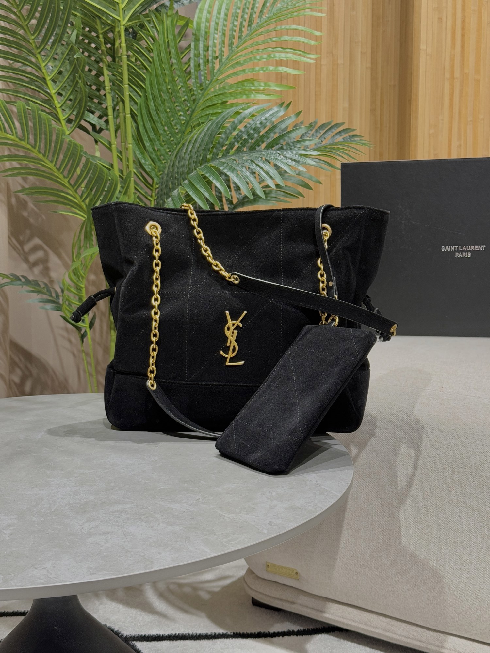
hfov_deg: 30.3
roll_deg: +0.7
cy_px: 326
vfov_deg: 39.7
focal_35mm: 48
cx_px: 245
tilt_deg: -8.8
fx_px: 906
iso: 80
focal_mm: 6.76
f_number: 1.78
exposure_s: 1/50
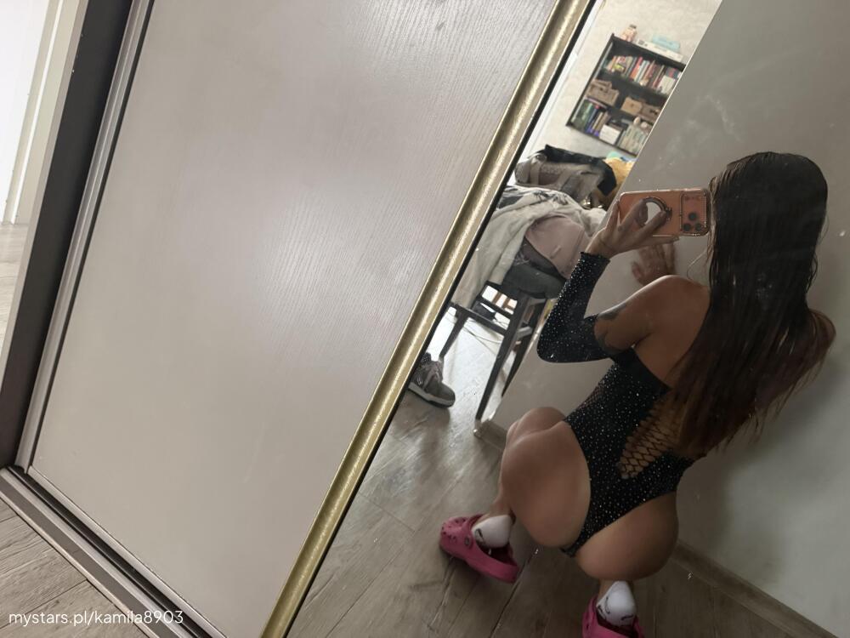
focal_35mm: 24
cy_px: 319
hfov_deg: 71.6
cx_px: 425
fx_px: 589
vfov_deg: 56.8
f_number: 1.78
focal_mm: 6.76
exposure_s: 1/40
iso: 800
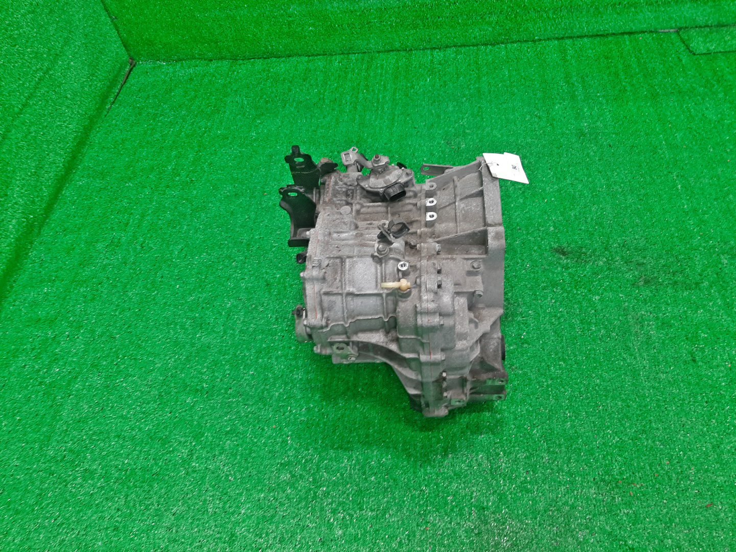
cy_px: 276
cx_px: 368
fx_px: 553
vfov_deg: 53.1
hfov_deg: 67.3
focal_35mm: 26
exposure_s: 1/50
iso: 103
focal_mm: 3.93
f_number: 1.7
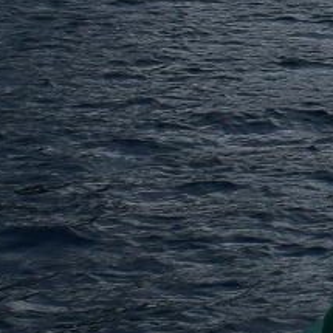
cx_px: 655
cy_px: -208
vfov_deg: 10.4
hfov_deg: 10.1
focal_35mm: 160
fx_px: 1741
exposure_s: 1/500
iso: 220
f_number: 11
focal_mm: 18
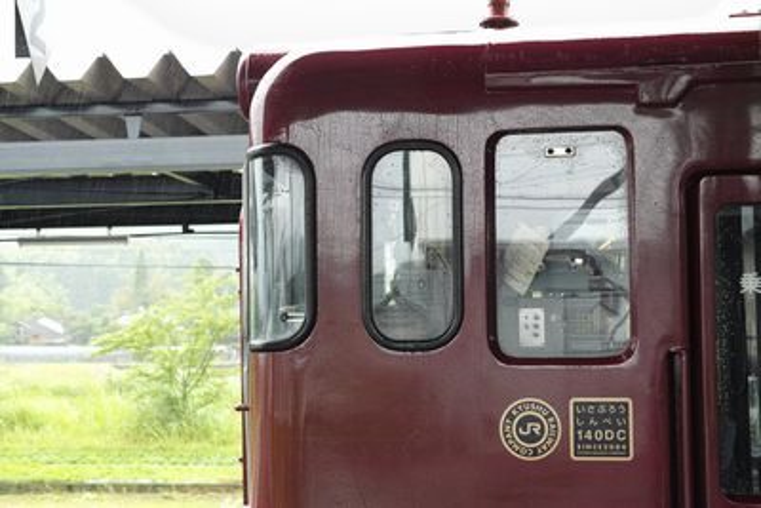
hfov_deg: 27.0
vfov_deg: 18.2
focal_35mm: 75
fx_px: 1586
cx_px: 380
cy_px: 254
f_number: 5.6
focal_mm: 50
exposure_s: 1/60
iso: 400
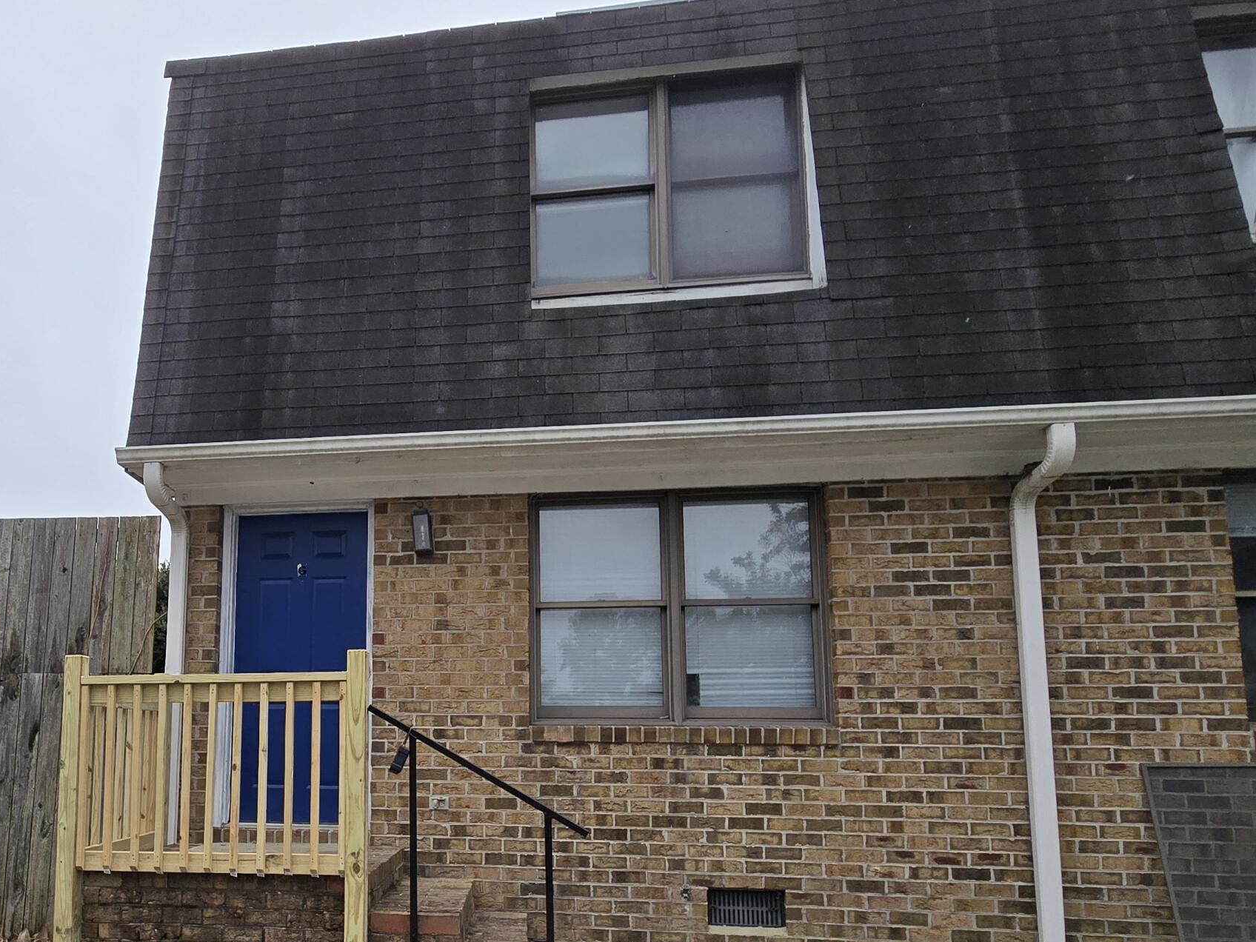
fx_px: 835
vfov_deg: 57.5
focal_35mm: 23
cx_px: 377
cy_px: 631
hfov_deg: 70.8
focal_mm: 2.2
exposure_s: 1/1027
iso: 50
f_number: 2.2
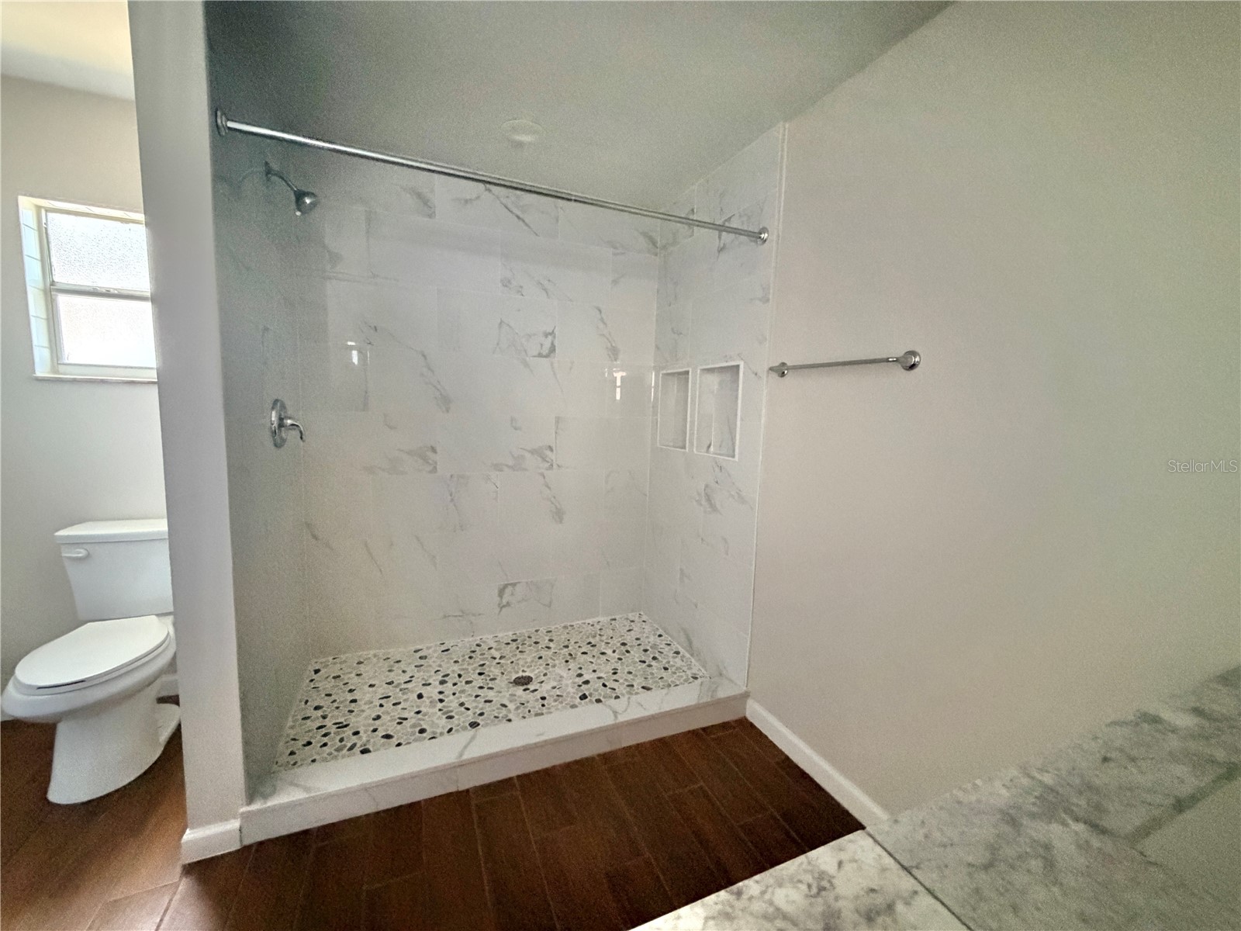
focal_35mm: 14
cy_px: 466
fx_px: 502
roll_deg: -2.3
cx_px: 620
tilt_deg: -7.7
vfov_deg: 85.7
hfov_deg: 102.1
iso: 1250
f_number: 2.2
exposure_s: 1/43
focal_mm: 2.22
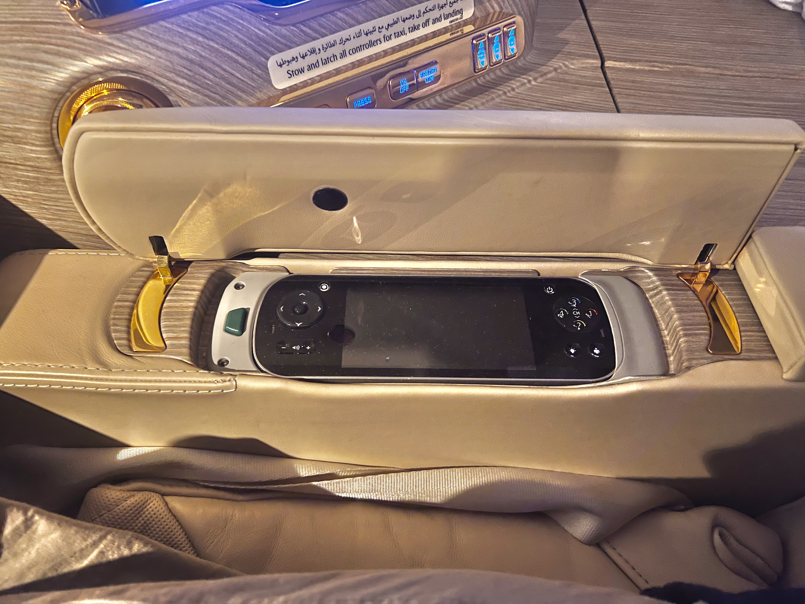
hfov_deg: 67.3
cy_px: 302
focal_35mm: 26
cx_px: 402
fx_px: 605
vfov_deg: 53.1
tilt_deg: -50.1
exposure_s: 1/30
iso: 640
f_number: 1.5
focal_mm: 5.7
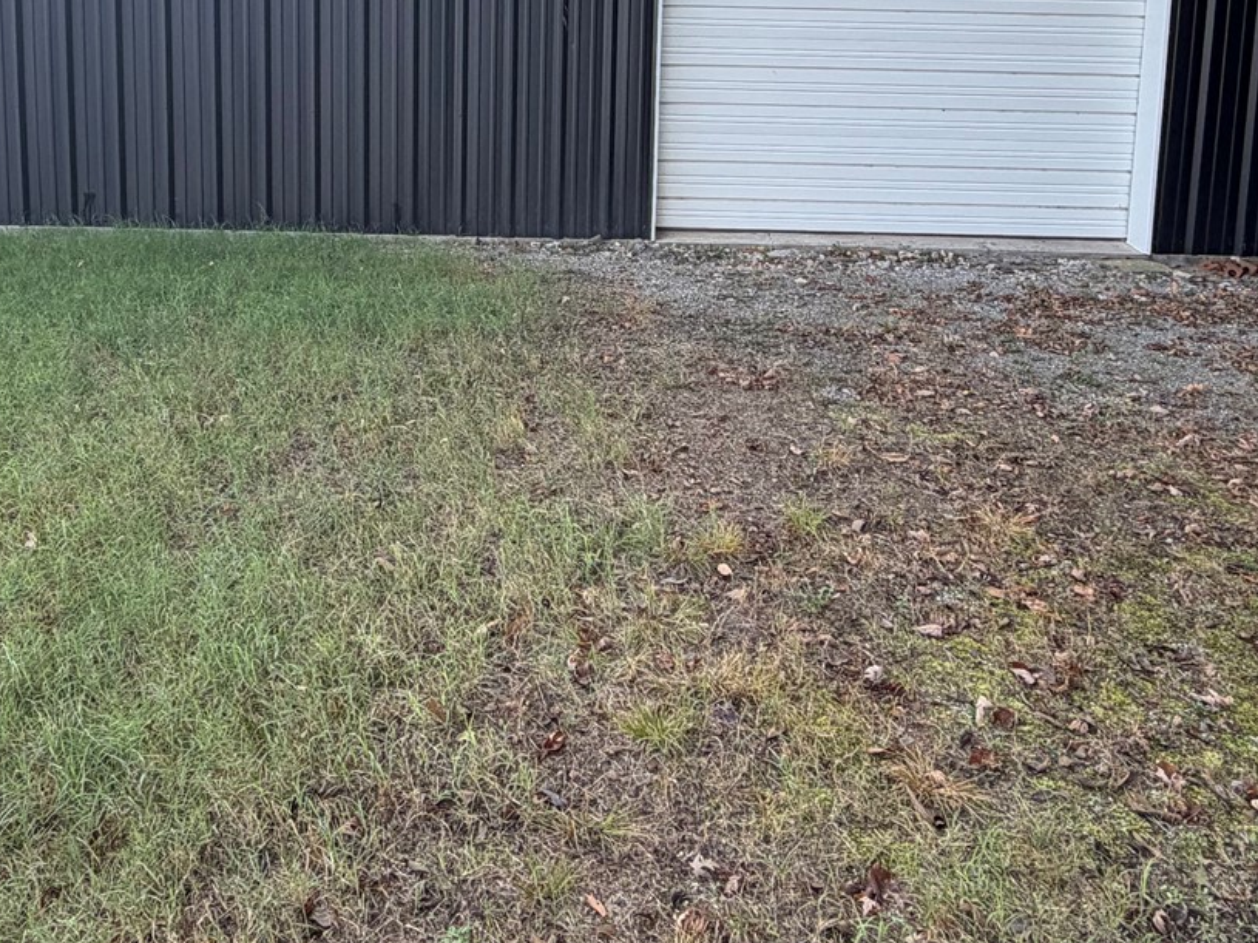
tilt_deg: -6.4
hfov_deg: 55.1
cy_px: 171
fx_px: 1199
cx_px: 520
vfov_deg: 40.9
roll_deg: -0.1
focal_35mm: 33
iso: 50
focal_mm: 2.22
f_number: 2.2
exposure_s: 1/167
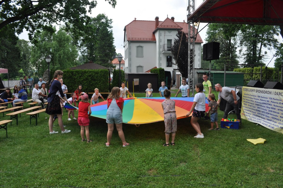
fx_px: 212
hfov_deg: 67.5
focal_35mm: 27
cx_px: 142
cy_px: 94
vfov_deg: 47.8
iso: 200
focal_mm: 18
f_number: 8
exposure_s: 1/250
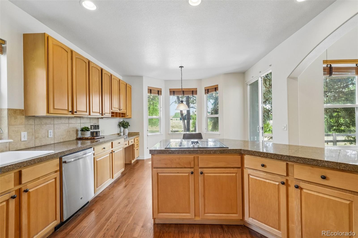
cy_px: 119
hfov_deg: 100.4
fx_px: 149
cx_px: 179
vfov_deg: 77.3
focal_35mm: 15
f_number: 8
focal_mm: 10
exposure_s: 1/10
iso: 800
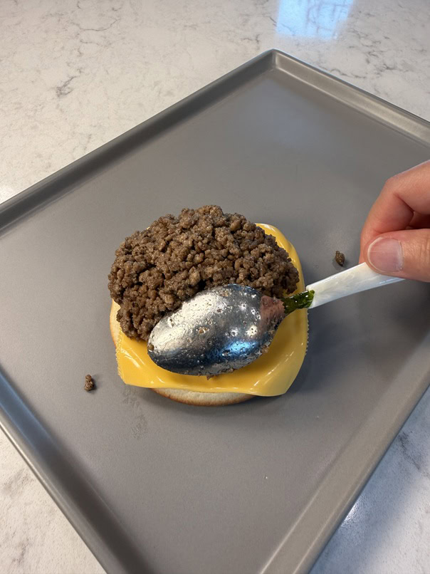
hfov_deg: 56.8
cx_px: 215
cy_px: 287
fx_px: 398
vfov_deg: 71.6
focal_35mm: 24
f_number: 2.2
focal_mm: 2.2
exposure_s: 1/120
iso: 80
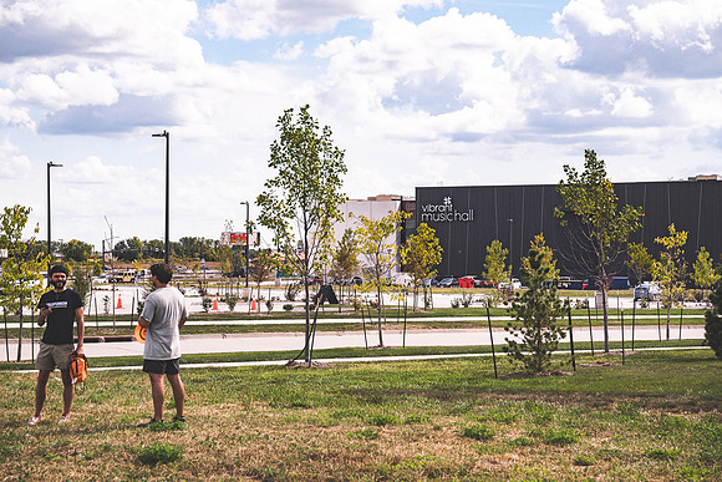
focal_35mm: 75
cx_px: 361
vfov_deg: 18.2
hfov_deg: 27.0
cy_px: 241
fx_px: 1504
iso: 100
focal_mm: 75
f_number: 7.1
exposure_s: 1/640
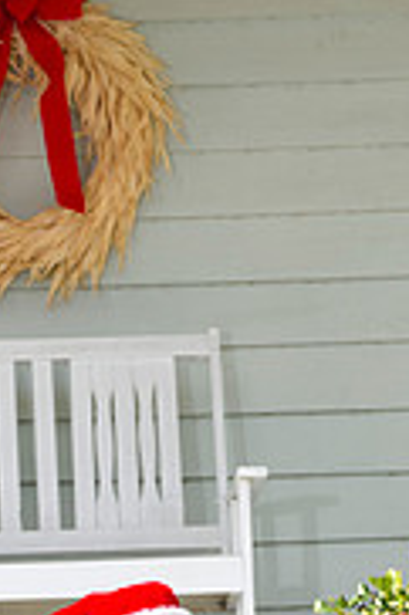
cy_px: 699
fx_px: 6556
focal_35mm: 384
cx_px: 56
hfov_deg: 3.6
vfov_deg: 5.4
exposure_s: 1/100
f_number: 5.6
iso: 125
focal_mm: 155
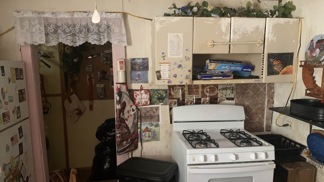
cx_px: 163
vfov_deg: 40.1
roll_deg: +1.3
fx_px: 249
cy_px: 105
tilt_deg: -11.3
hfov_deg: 66.1
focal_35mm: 29
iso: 800
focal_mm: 4.25
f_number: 1.8
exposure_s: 1/30
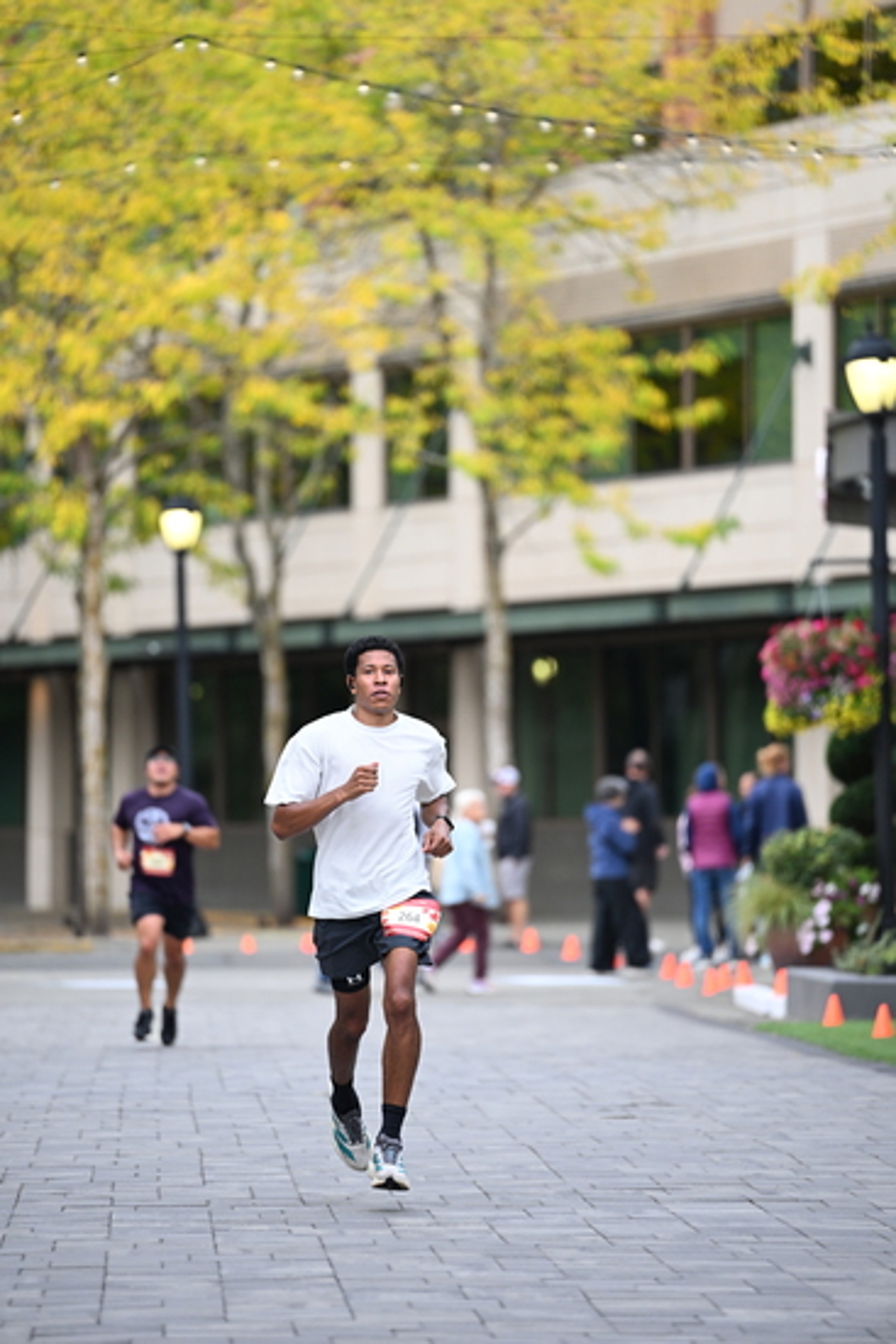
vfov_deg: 10.3
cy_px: 672
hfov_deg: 6.9
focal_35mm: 200
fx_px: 7461
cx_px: 448
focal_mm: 200
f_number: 2.8
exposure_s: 1/1600
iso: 1000
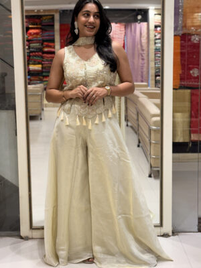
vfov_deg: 39.7
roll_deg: -0.3
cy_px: 134
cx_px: 100
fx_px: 372
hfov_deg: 30.3
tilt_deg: -8.2
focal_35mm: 48
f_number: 1.78
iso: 50
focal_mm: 6.76
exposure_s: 1/100
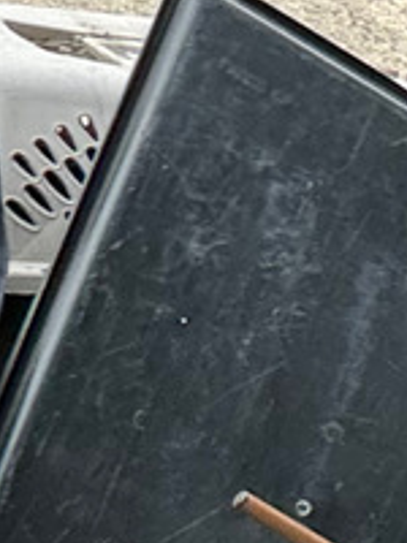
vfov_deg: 16.1
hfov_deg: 10.4
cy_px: 817
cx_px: 1126
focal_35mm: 112
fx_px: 1756
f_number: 2.2
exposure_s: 1/99
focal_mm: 2.22
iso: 80
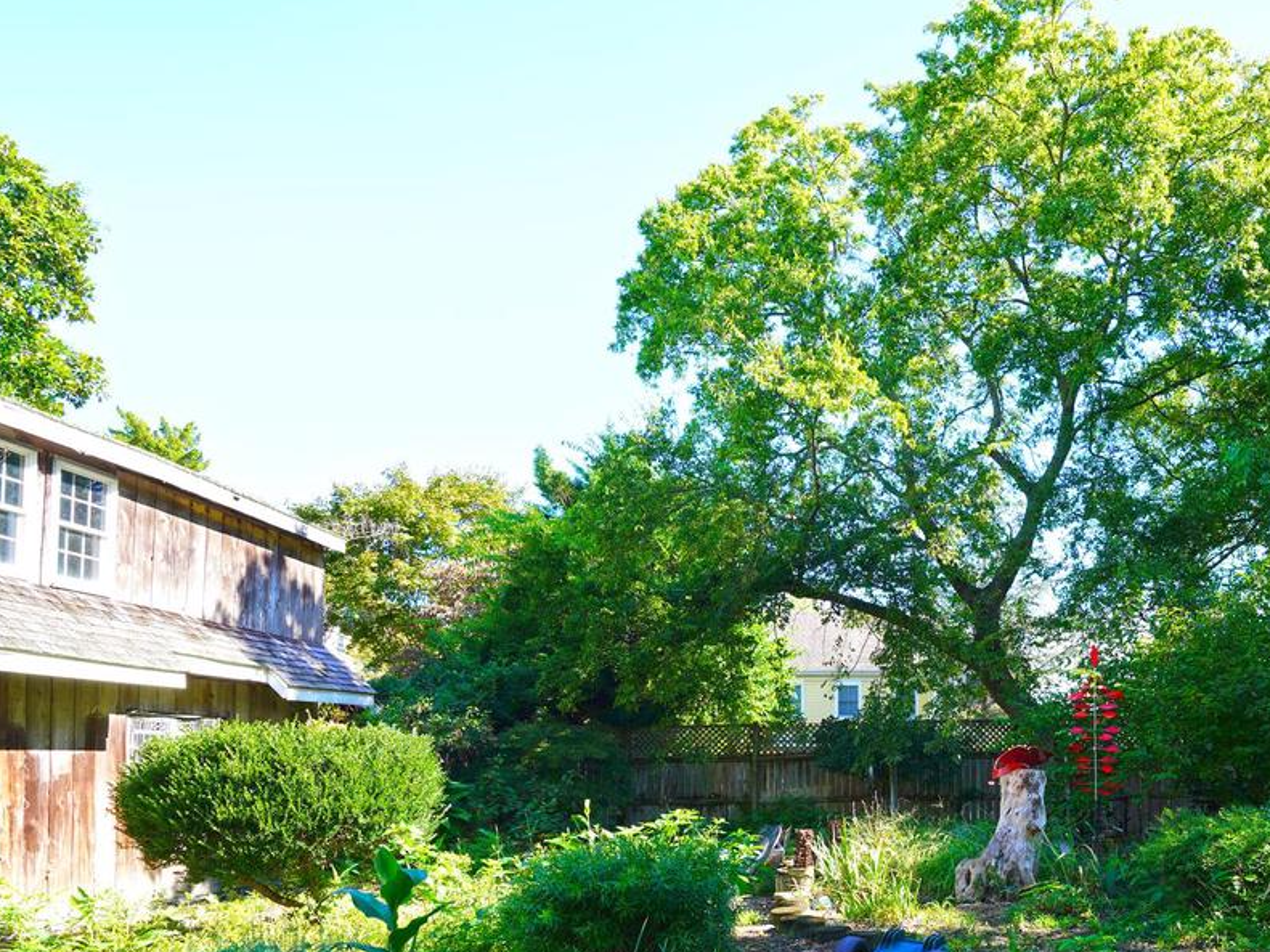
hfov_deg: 60.6
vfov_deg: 47.6
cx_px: 923
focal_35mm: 28
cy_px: 730
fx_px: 1027
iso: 100
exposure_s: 1/80
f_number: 5
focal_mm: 16
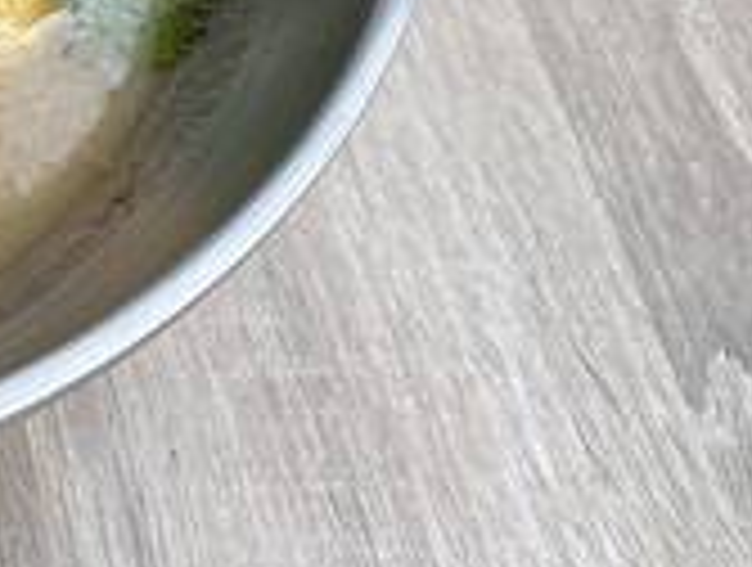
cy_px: -72
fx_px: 1981
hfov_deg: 18.0
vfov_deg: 15.8
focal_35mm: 91
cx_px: -522
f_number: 1.8
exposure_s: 1/393
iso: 32
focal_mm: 4.25
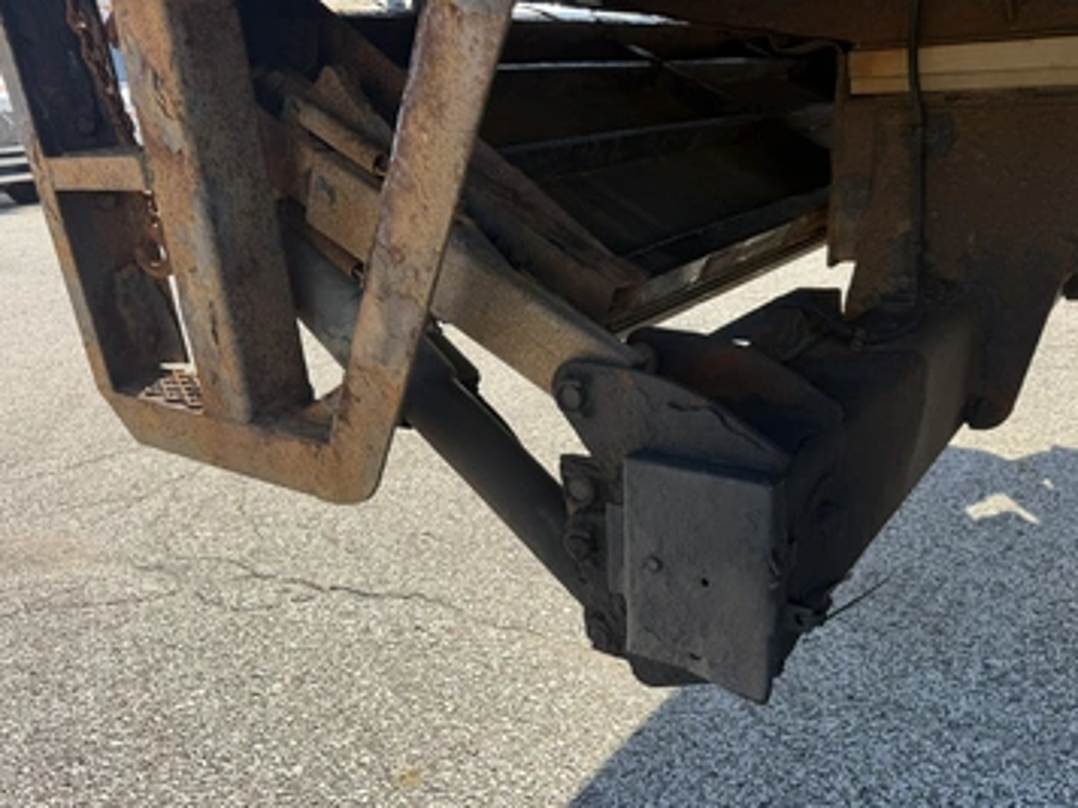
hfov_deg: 65.2
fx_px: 841
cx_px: 594
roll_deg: +2.3
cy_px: 412
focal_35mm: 27
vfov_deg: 51.4
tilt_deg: -19.7
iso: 80
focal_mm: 6.76
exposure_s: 1/1437
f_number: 1.78
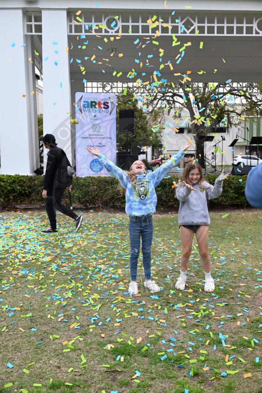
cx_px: 131
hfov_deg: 37.9
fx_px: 382
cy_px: 196
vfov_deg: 54.4
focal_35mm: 35
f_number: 5
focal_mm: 35
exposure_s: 1/250
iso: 200
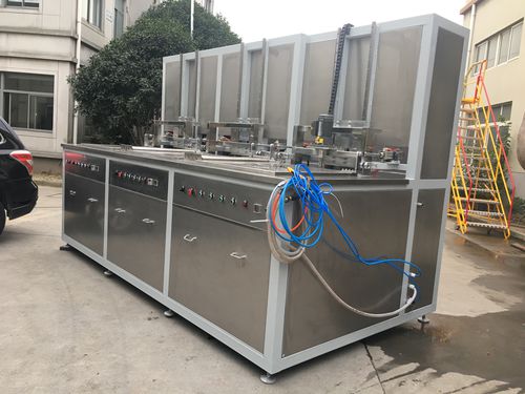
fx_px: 440
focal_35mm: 29
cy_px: 197
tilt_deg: -5.0
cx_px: 262
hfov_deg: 61.7
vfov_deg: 48.2
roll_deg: -4.8
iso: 32
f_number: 2.2
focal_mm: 4.15
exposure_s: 1/33
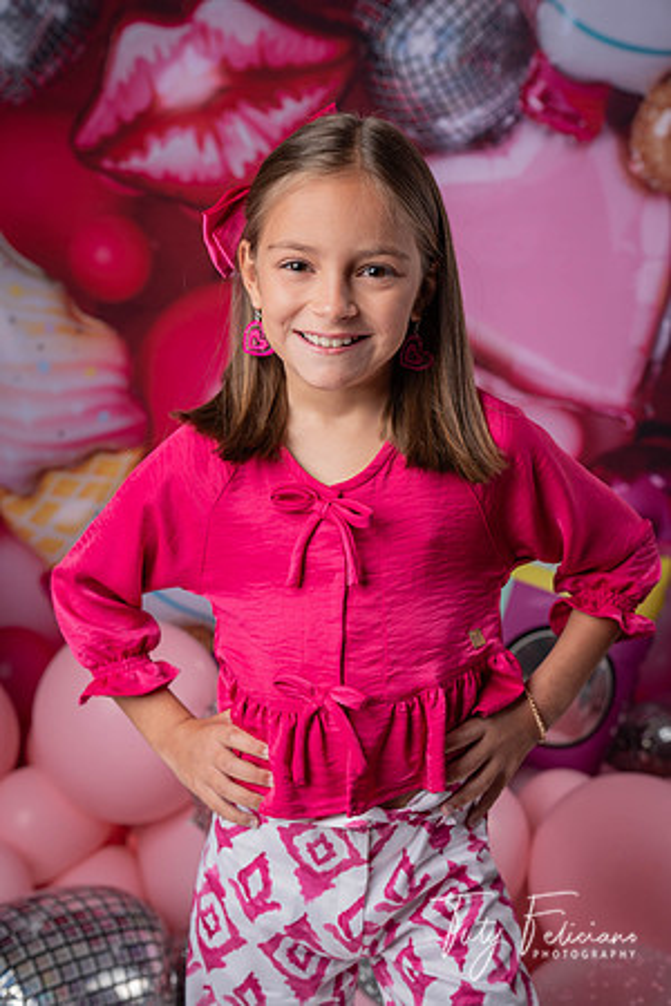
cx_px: 336
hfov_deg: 28.6
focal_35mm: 47
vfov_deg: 41.9
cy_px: 503
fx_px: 1314
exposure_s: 1/160
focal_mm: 47
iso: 100
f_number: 4.5
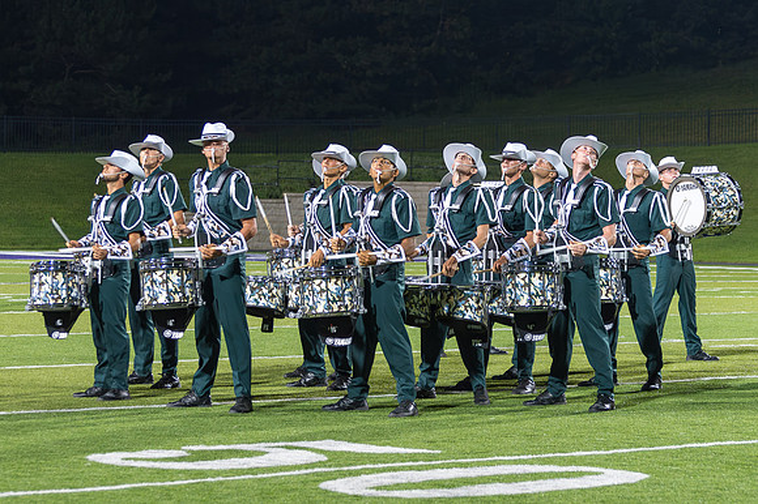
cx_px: 382
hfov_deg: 14.4
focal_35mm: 142
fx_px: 2996
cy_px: 242
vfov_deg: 9.6
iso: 2200
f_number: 4.5
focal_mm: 92
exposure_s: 1/160
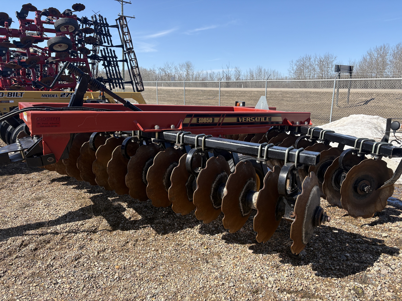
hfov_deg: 67.3
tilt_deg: -9.9
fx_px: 302
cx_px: 201
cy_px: 150
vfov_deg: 53.1
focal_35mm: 26
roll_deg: -0.3
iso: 50
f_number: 1.6
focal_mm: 5.96
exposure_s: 1/2747
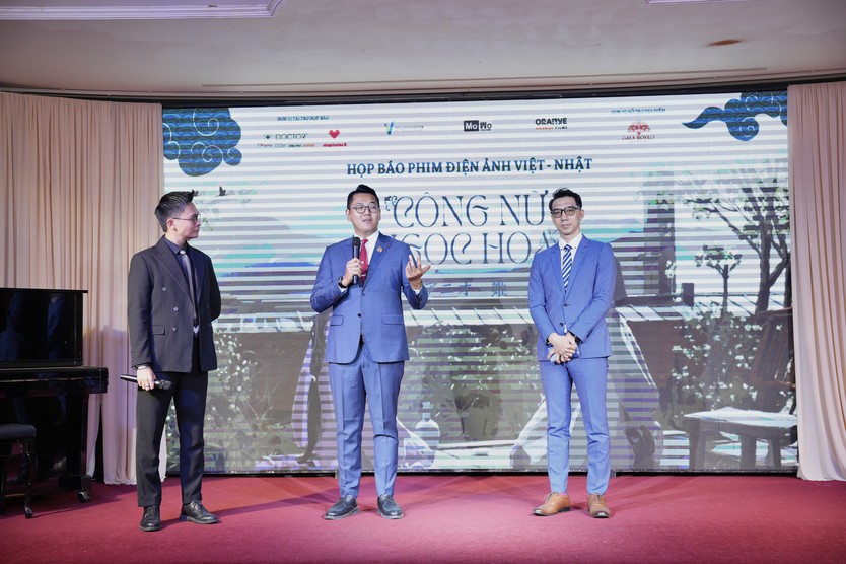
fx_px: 1137
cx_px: 423
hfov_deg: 40.8
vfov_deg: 27.9
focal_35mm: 48
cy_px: 282
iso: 800
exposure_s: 1/160
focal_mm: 48.4
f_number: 4
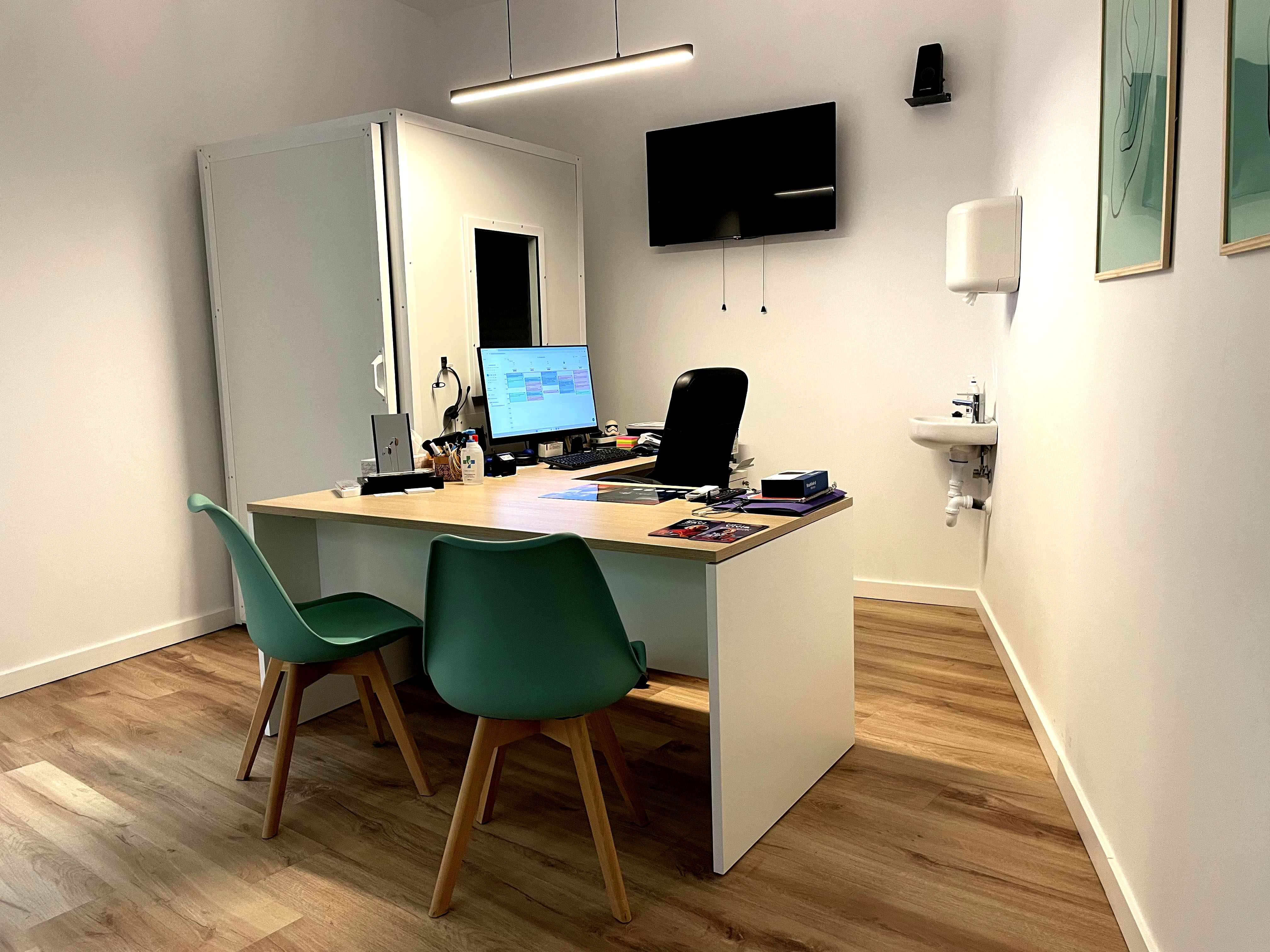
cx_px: 635
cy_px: 476
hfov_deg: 67.3
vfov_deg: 53.1
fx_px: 954
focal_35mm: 26
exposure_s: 1/50
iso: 100
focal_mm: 4.2
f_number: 1.6
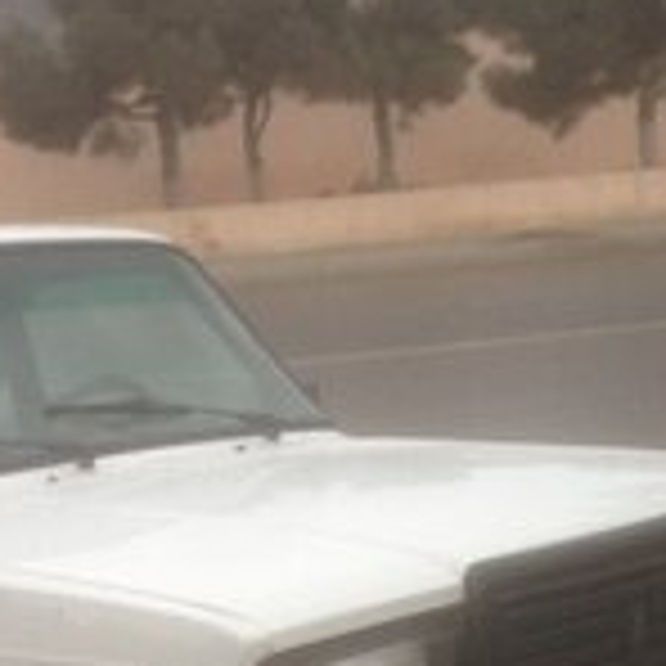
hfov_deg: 17.3
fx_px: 2133
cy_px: 734
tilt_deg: -15.5
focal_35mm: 98
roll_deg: +3.5
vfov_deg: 17.2
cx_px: -4
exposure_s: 1/120
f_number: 2.4
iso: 50
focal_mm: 4.12
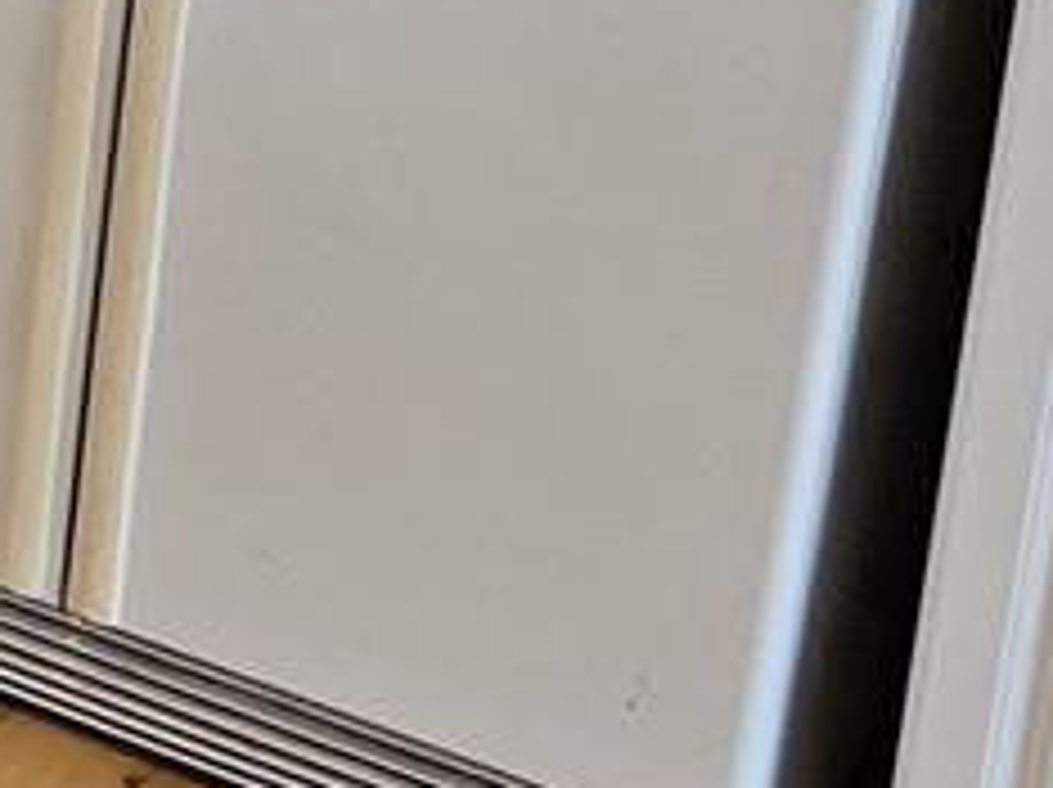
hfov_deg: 16.0
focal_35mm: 89
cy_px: -243
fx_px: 2705
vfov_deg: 15.7
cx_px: -1179
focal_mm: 2.2
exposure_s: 1/60
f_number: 2.2
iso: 64
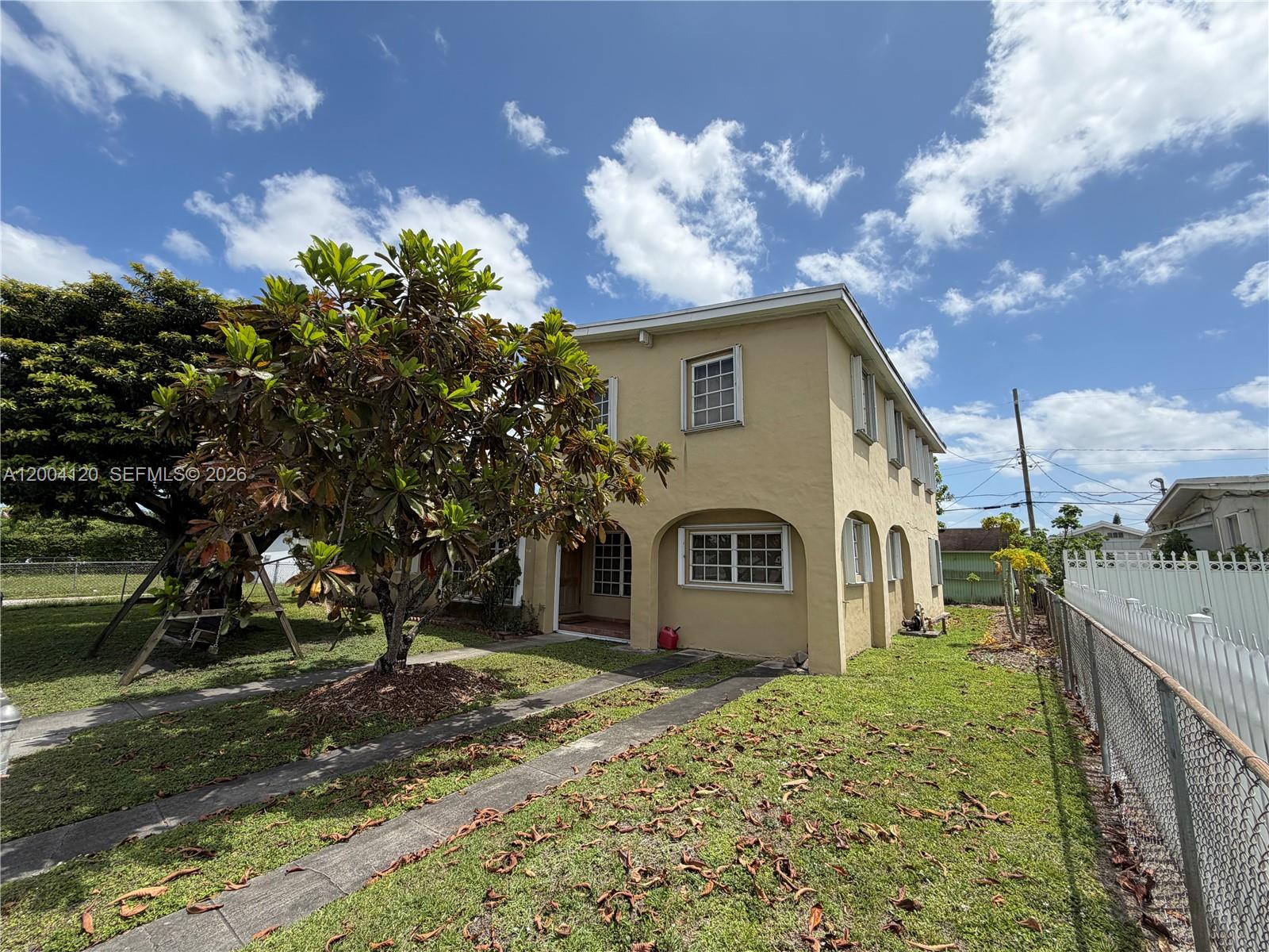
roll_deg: -0.2
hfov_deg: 102.1
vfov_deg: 85.7
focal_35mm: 14
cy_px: 476
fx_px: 513
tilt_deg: +9.3
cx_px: 634
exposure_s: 1/1068
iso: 20
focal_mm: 2.22
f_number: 2.2
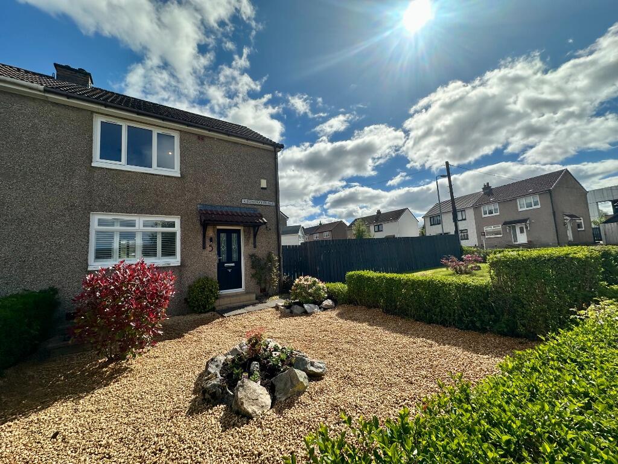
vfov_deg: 85.7
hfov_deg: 102.1
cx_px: 309
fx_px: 250
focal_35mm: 14
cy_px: 232
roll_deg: +3.5
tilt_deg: +5.5
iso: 50
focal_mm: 2.22
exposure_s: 1/4132
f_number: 2.2
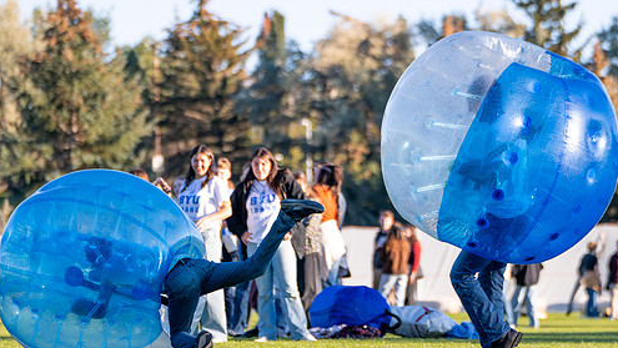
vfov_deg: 5.8
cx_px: 362
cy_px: 211
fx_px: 3427
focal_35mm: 209
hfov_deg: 10.3
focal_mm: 120
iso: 160
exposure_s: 1/1000
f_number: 2.8
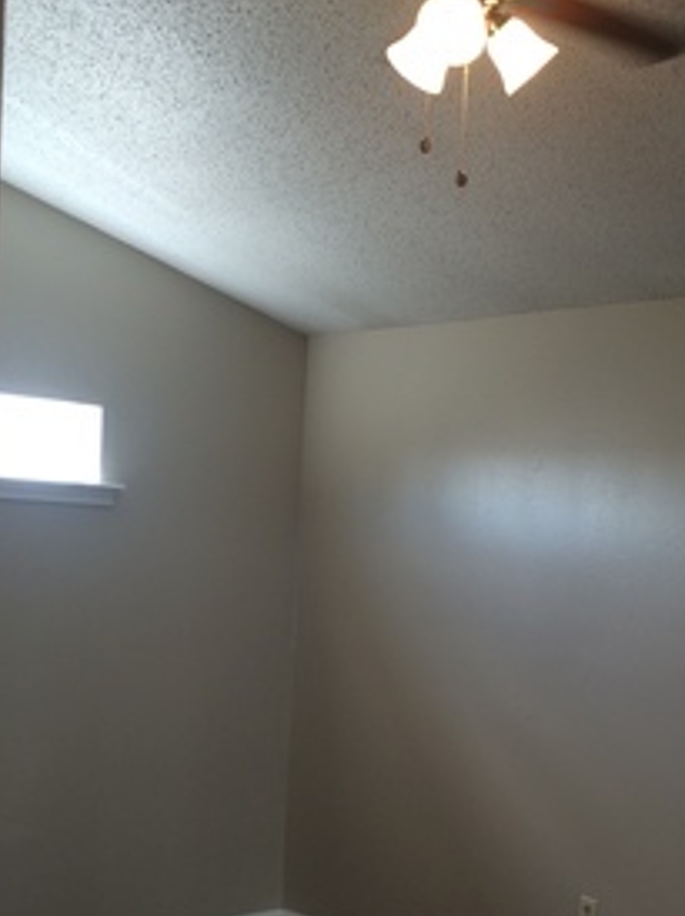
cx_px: 490
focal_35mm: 53
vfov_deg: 36.0
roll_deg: -2.3
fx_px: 1401
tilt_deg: +1.5
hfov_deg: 27.2
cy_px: 562
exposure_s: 1/60
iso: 40
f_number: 2.2
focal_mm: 4.15
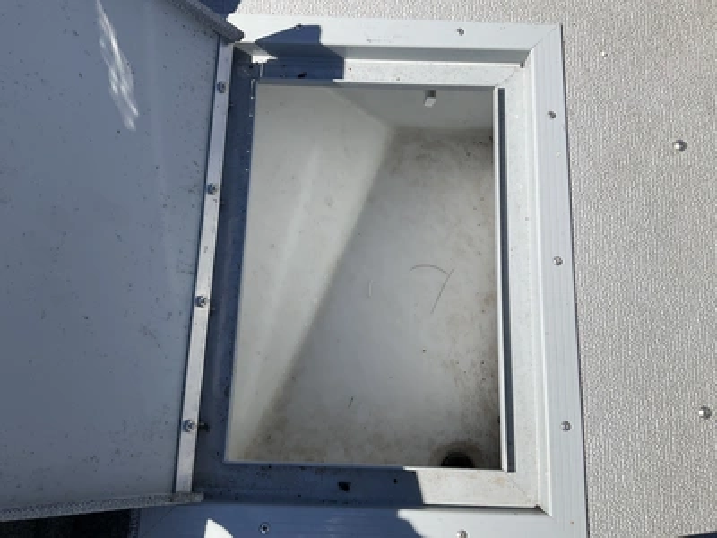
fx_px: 601
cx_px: 358
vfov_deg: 48.2
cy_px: 269
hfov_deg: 61.7
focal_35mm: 29
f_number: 1.8
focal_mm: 3
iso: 25
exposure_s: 1/1848
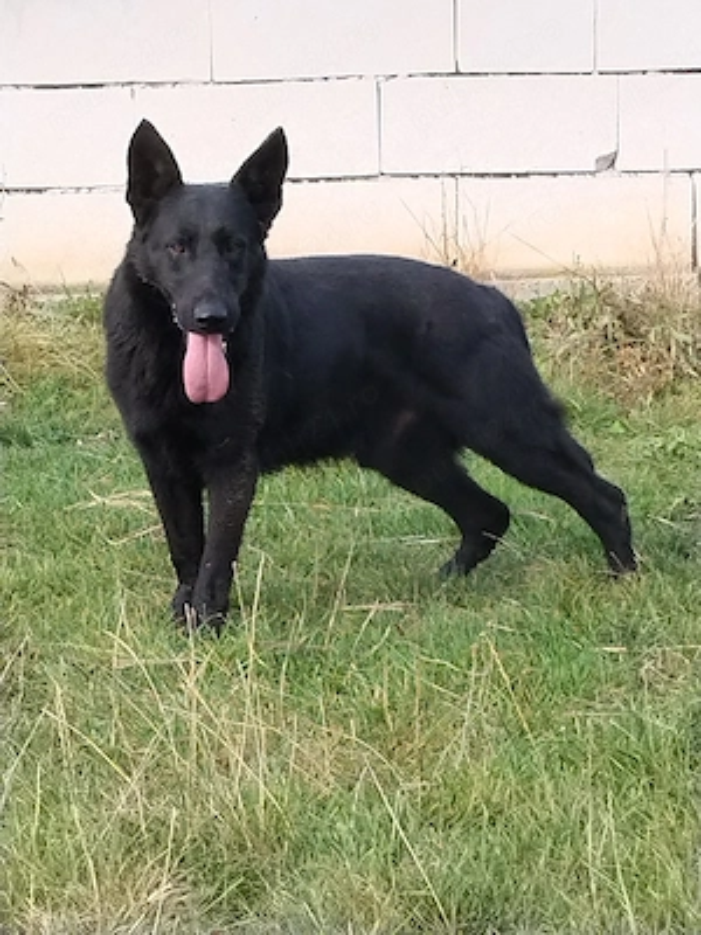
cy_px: 468
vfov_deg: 15.4
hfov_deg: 11.6
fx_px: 3456
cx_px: 350
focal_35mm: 128
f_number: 1.8
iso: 50
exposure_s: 1/455
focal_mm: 3.96
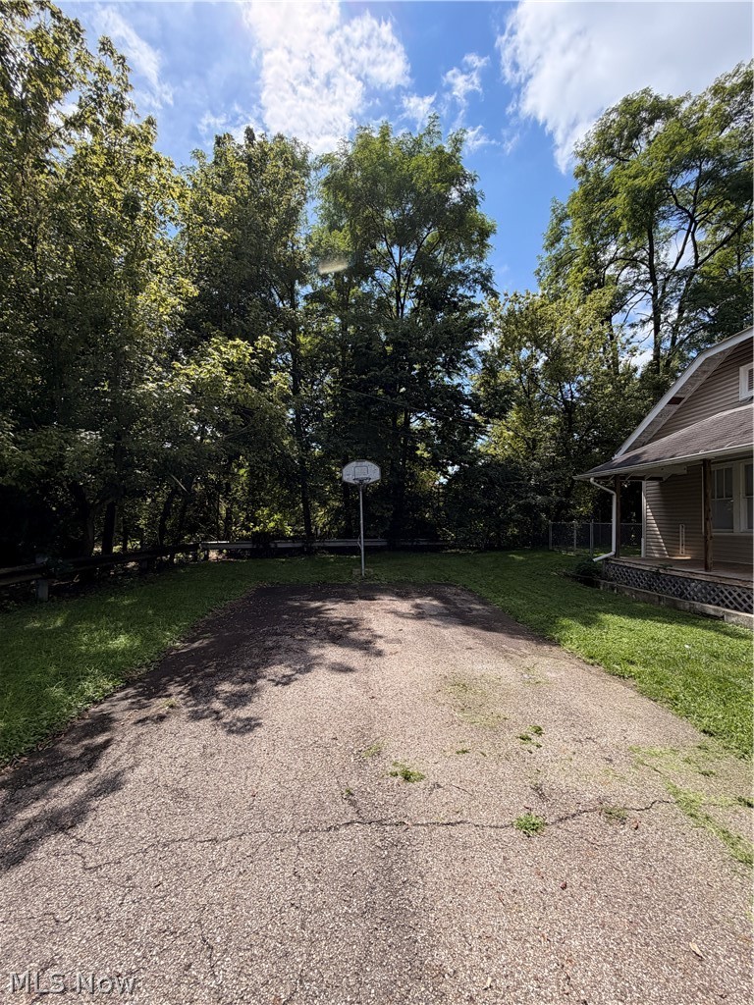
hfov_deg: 85.7
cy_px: 502
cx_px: 377
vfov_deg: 102.1
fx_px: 407
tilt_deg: +2.7
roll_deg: +0.7
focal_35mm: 14
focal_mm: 2.22
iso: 32
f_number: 2.2
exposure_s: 1/770
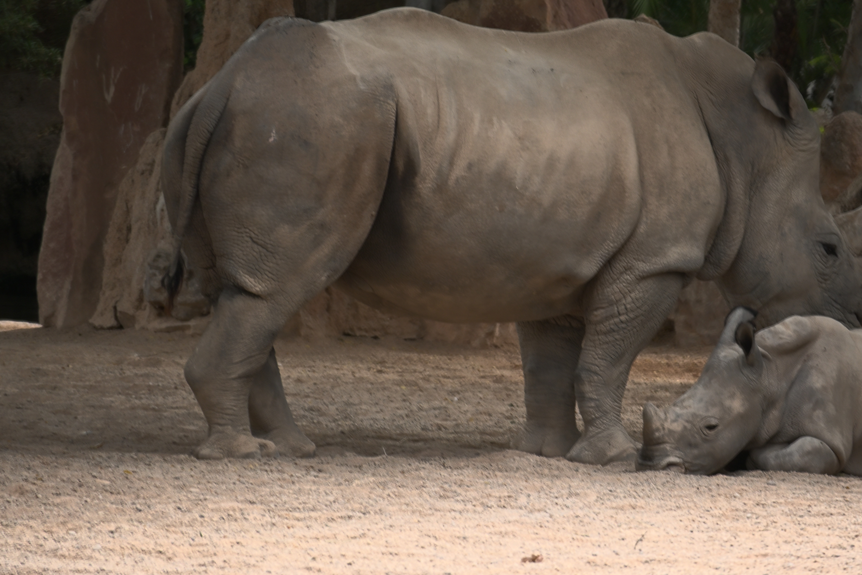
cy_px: 255
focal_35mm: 507
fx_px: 12140
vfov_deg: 2.7
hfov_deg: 4.1
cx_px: 576
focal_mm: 250
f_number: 6.3
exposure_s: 1/500
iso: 400
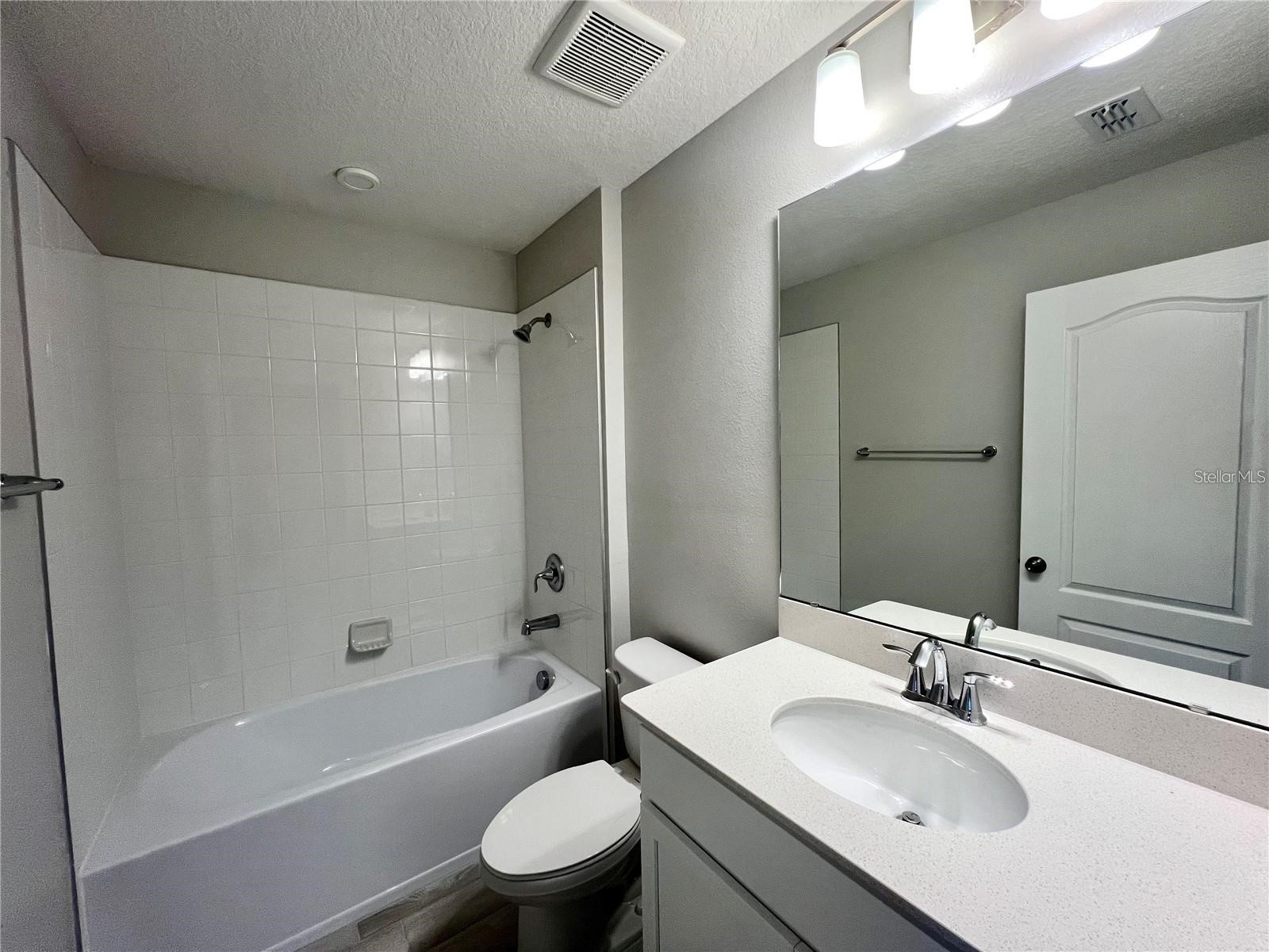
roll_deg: +1.4
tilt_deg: -3.6
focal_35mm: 13
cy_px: 476
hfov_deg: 106.2
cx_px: 634
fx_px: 477
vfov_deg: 89.9
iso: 160
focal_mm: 1.57
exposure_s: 1/120
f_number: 1.8
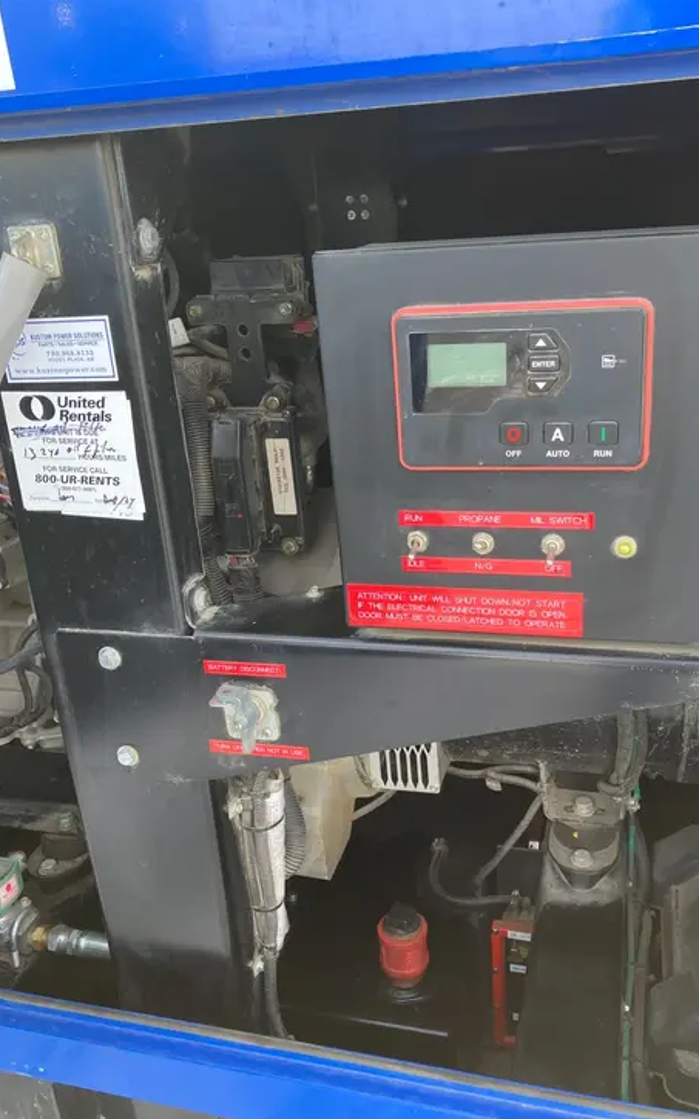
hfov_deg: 41.8
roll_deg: +4.7
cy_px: 564
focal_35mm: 30
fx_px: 915
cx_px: 390
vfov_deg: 62.9
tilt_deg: -19.9
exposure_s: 1/121
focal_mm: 3.99
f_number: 1.8
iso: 64
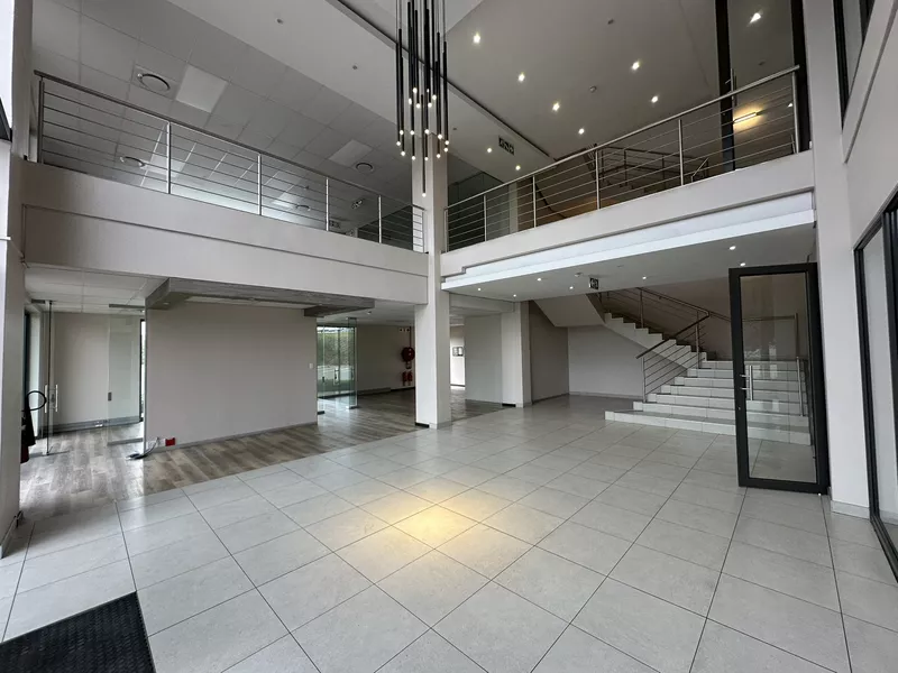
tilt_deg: +1.8
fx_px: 363
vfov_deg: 85.7
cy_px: 336
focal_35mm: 14
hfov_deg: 102.1
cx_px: 449
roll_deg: +1.1
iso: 100
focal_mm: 2.22
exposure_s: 1/100
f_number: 2.2
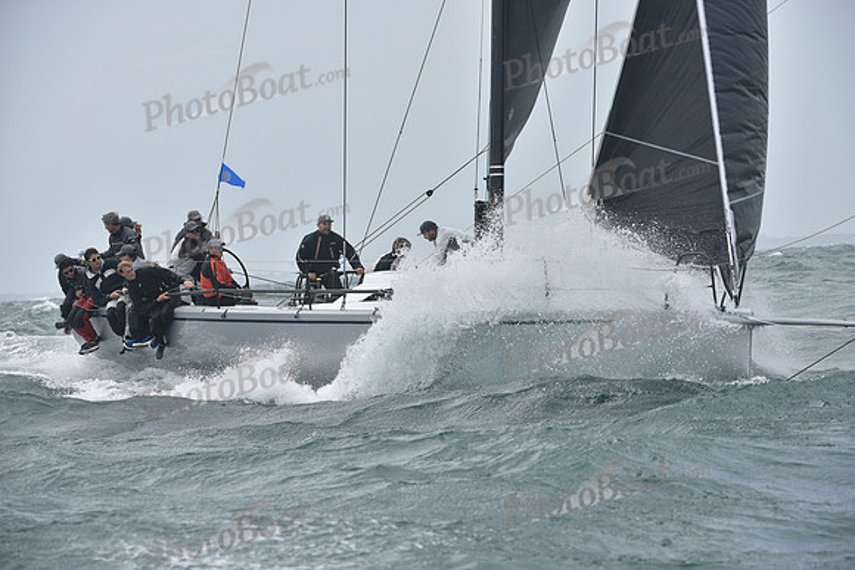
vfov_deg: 6.9
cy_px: 285
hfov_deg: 10.3
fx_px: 4751
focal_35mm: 200
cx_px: 428
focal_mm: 200
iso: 320
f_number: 8
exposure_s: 1/1000
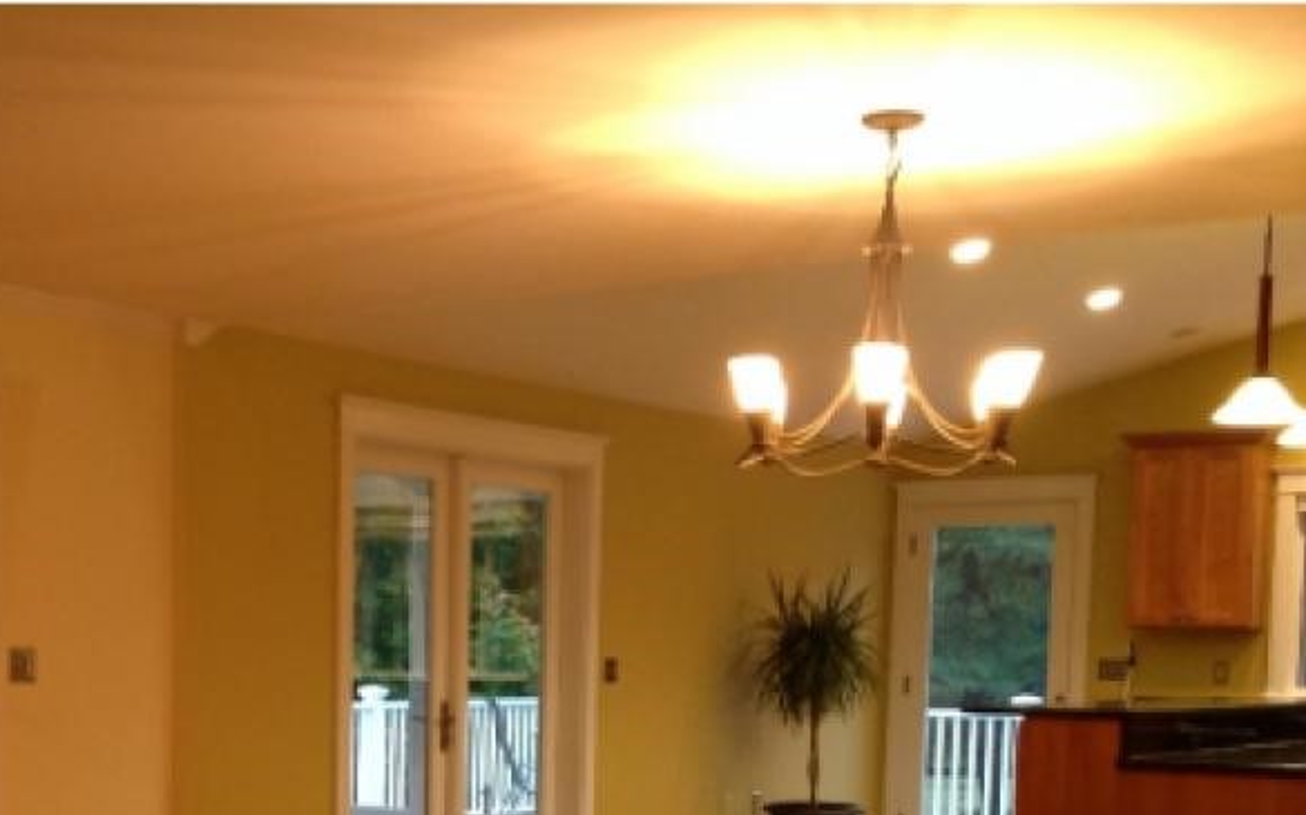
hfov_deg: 31.1
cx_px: 377
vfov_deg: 19.3
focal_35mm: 65
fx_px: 2312
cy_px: 854
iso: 125
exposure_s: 1/15
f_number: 2.4
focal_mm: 4.28
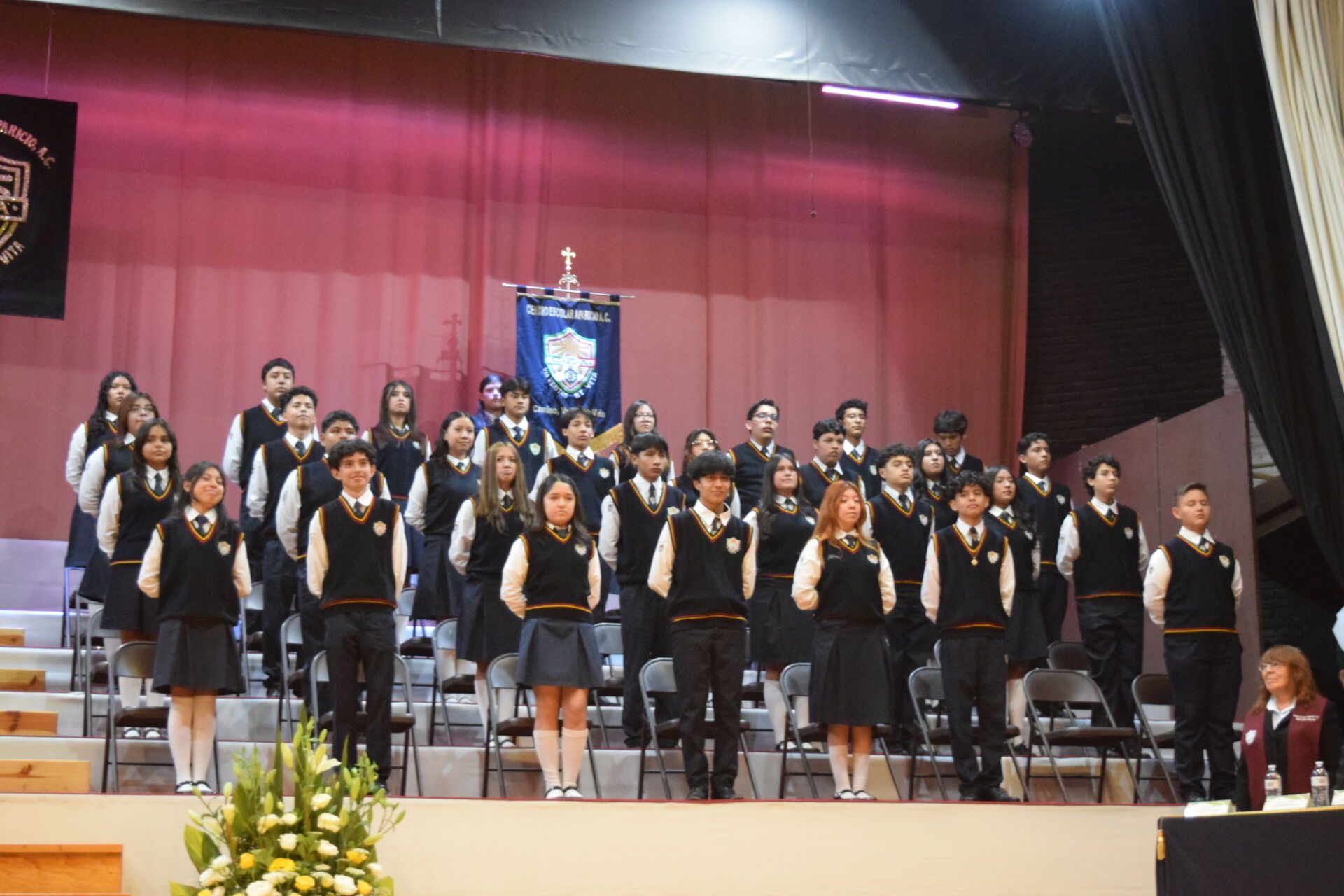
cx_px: 672
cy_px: 448
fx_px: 2240
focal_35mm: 60
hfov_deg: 33.4
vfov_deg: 22.6
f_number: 5
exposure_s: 1/60
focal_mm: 40
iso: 5600
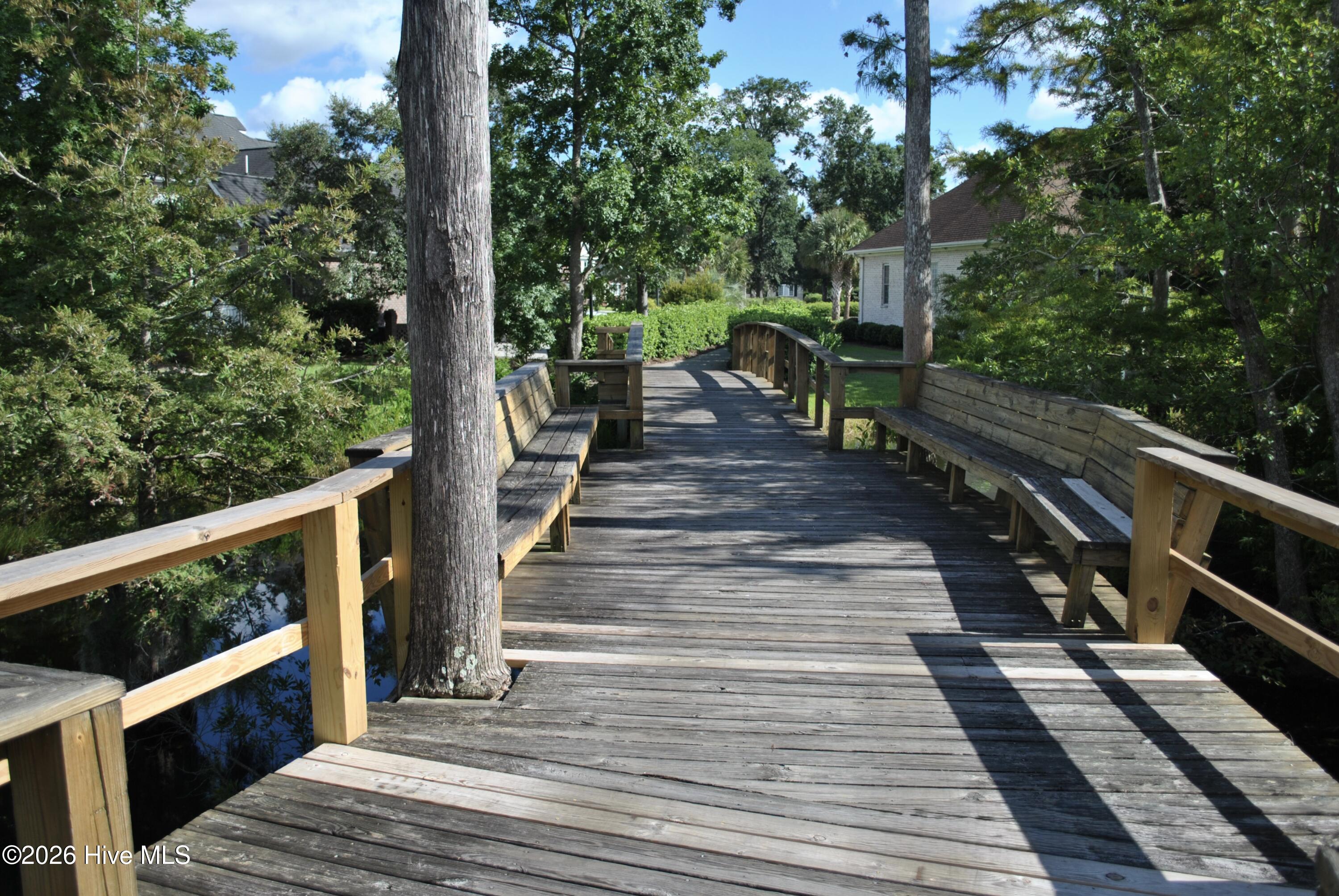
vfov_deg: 43.7
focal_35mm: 30
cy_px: 448
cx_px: 670
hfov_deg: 61.9
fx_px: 1117
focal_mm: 20
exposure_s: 1/640
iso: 100
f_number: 3.8
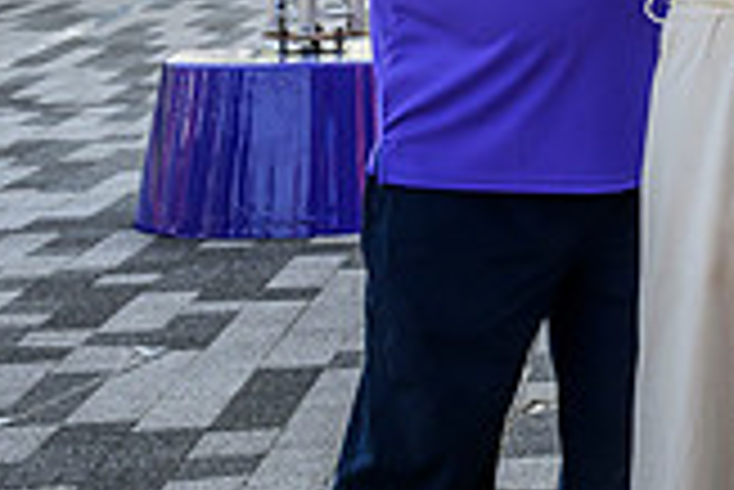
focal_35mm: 121
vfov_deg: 10.8
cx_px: 1243
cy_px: -330
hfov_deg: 15.1
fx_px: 2469
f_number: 8
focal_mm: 34
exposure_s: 1/500
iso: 500
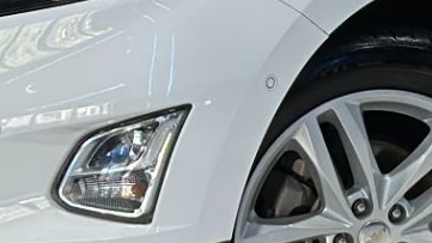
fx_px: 3184
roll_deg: -0.3
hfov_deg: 7.7
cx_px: 446
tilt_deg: -7.1
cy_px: -80
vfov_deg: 4.4
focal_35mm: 278
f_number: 1.78
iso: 100
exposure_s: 1/120
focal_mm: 6.86
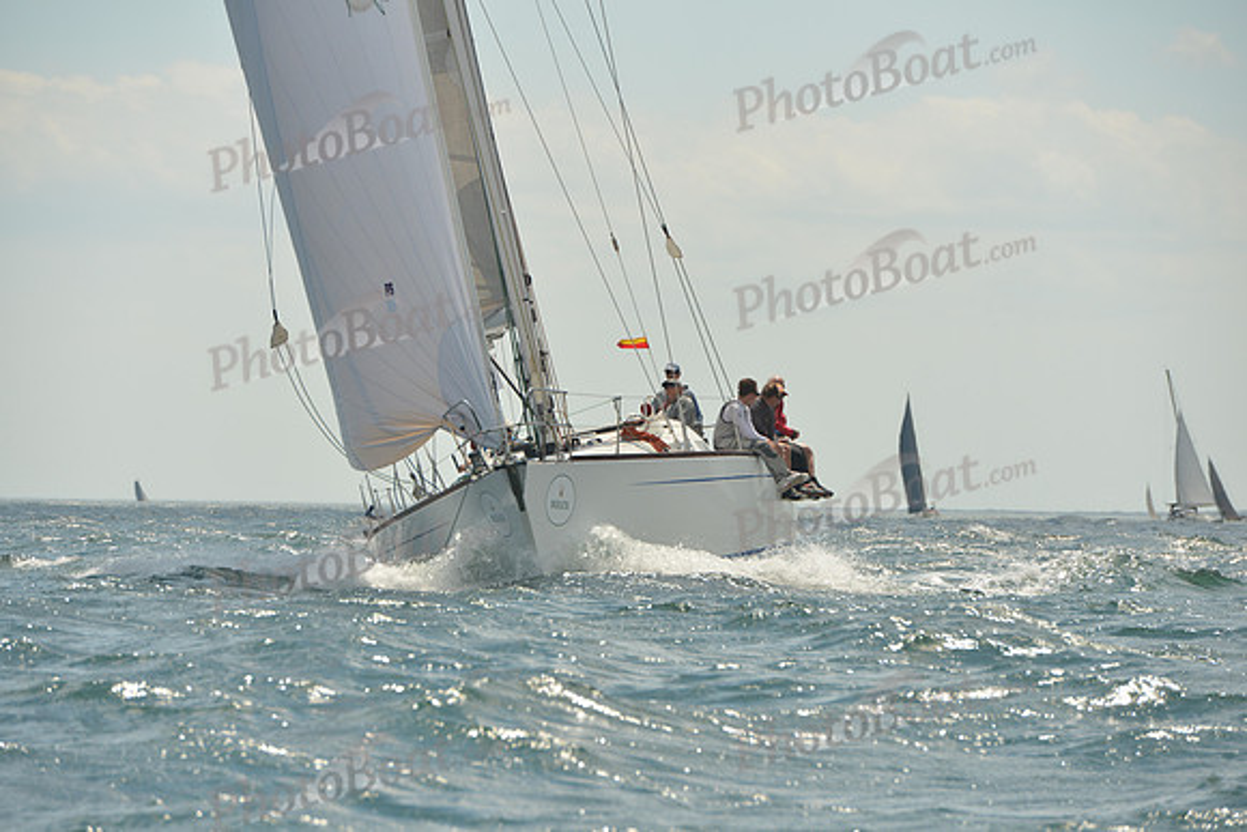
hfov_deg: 10.3
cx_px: 624
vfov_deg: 6.9
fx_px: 6929
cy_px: 416
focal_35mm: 200
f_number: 7.1
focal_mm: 200
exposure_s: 1/800
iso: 400
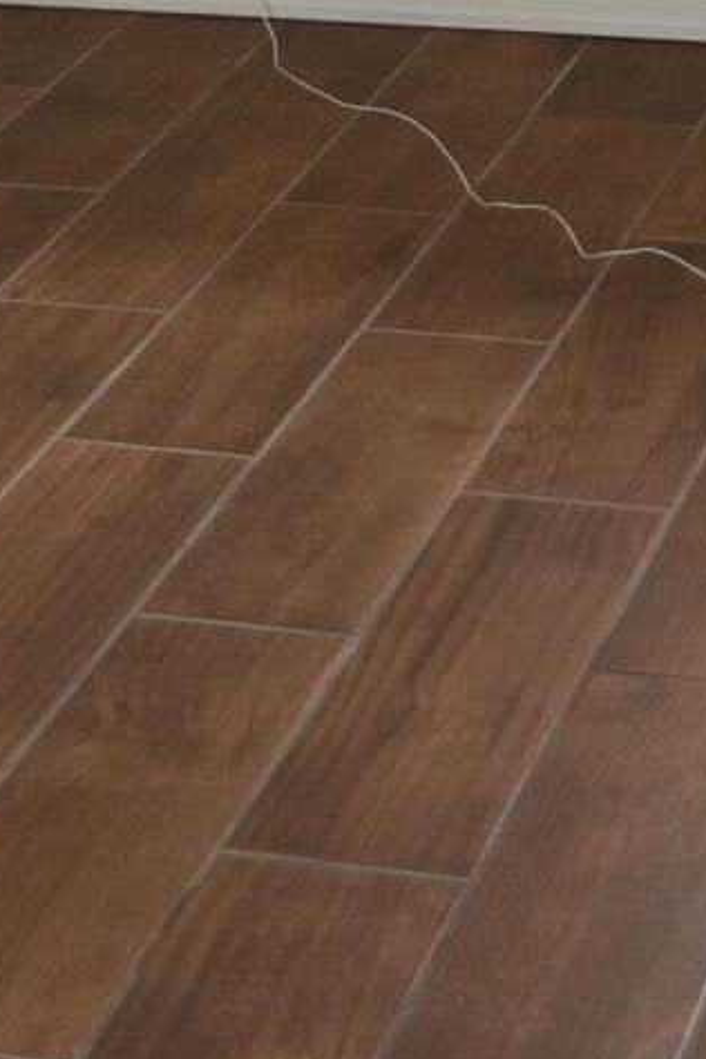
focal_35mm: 114
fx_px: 3353
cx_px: 598
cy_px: -308
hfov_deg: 12.0
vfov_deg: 16.9
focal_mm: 18
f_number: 4
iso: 400
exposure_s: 1/60
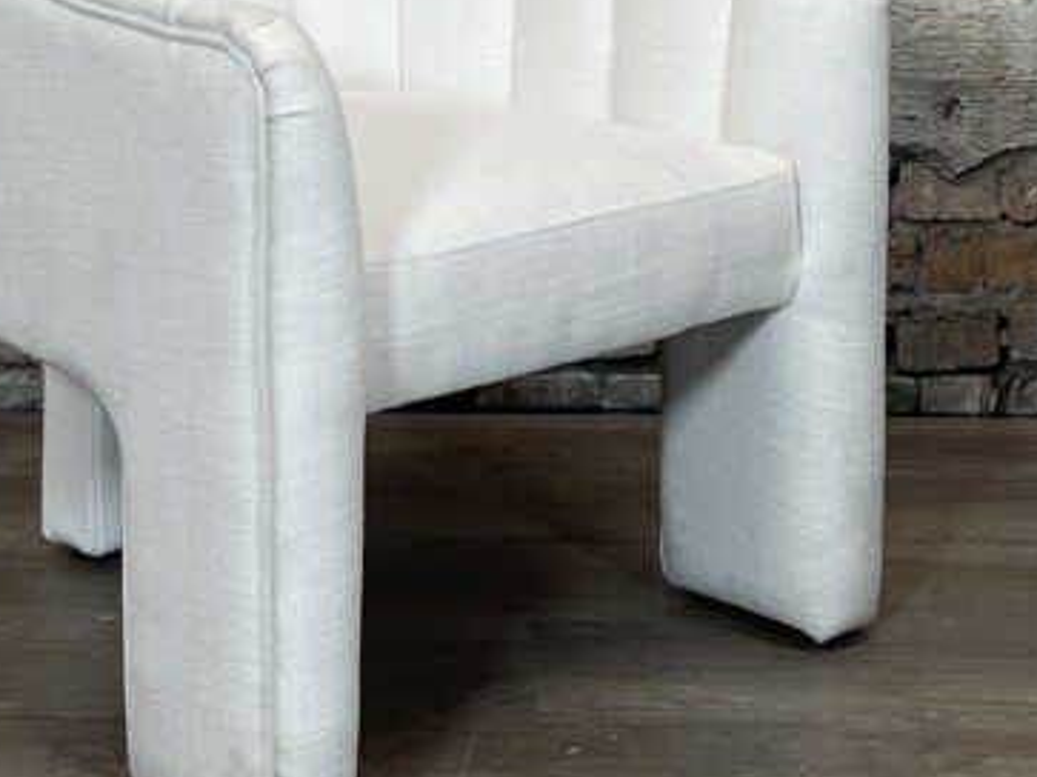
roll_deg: -0.6
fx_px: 2575
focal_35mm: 86
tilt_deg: -4.2
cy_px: -246
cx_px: 389
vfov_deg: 16.2
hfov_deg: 22.7
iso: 100
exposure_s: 1/100
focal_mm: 5.1
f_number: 1.6
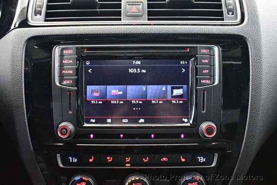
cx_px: 138
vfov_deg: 36.9
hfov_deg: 53.1
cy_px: 92
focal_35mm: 36
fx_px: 277
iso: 12800
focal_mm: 18
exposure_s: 1/60
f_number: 3.5
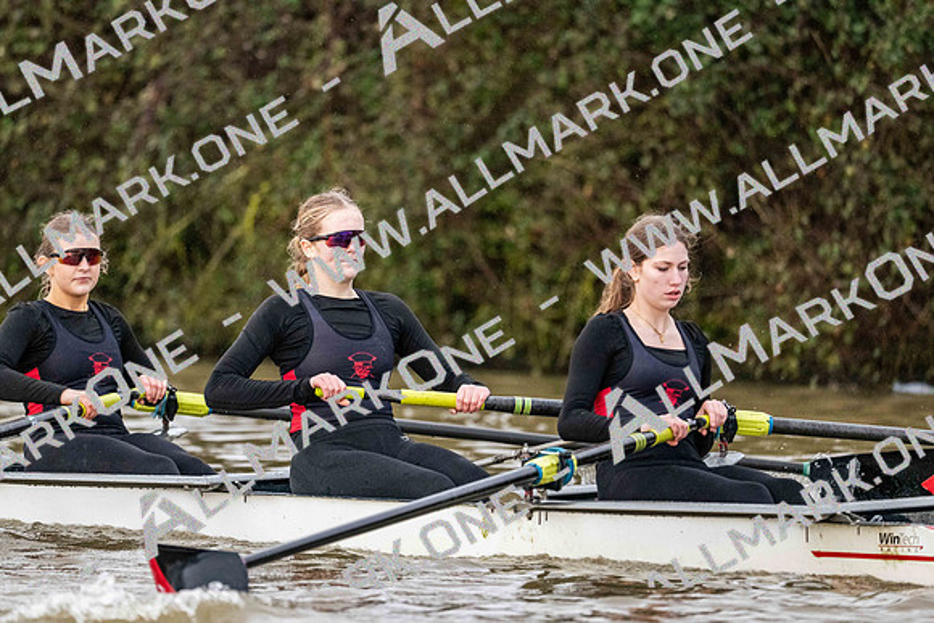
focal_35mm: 400
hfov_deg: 5.2
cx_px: 467
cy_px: 312
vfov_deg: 3.4
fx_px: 10380
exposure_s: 1/1600
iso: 4000
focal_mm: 400
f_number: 4.5
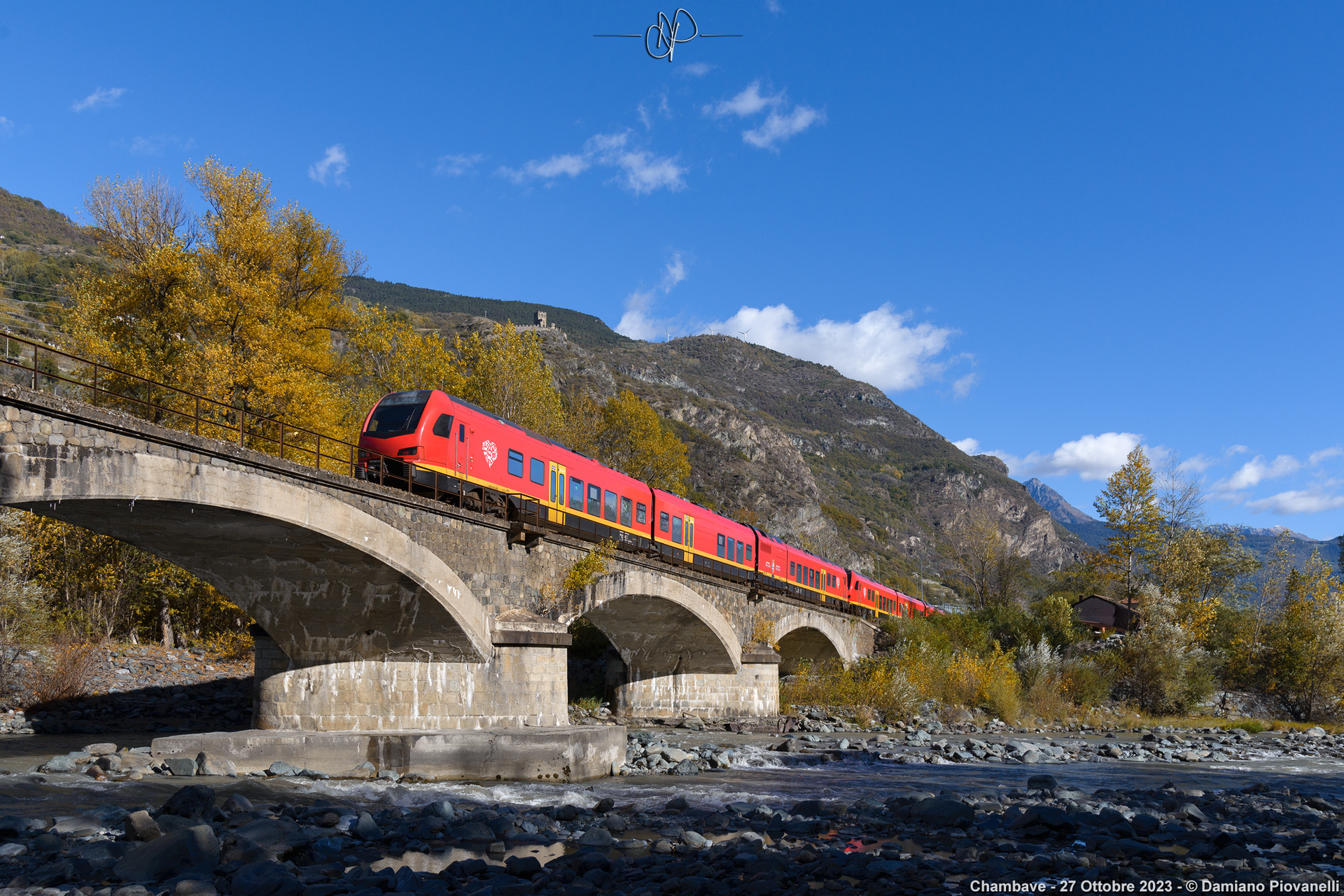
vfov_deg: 42.3
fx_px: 1157
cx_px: 672
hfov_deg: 60.3
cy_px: 448
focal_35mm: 31
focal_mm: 31
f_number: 8
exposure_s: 1/800
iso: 200
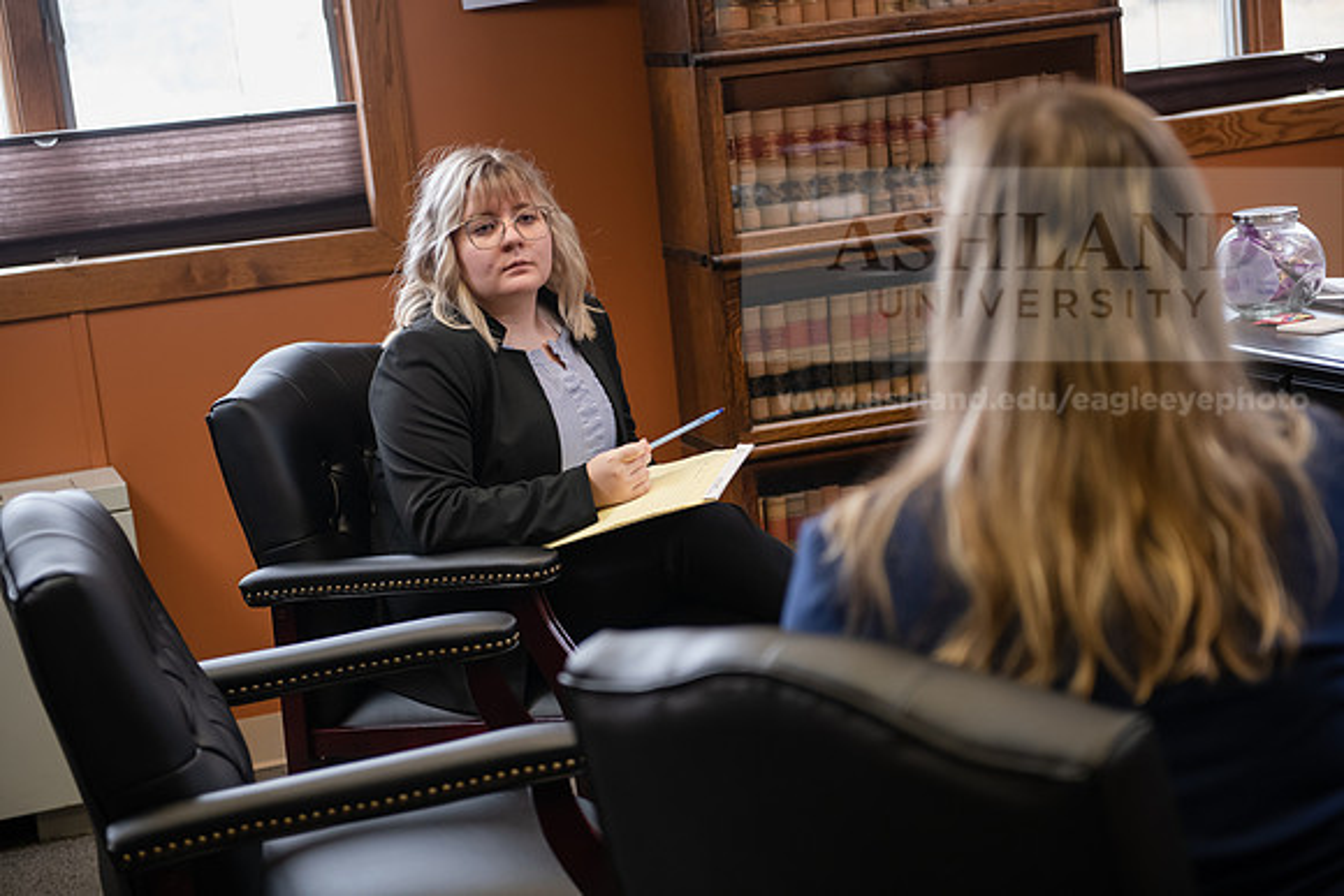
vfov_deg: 21.9
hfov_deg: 32.4
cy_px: 448
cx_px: 672
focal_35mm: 62
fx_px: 2315
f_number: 3.2
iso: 1000
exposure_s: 1/160
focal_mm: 62
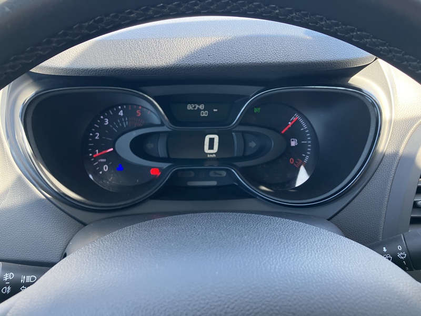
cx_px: 210
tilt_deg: -26.1
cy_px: 158
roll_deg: -0.2
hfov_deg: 63.4
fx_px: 341
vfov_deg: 49.7
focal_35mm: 28
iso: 80
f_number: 1.8
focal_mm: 3.99
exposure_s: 1/91
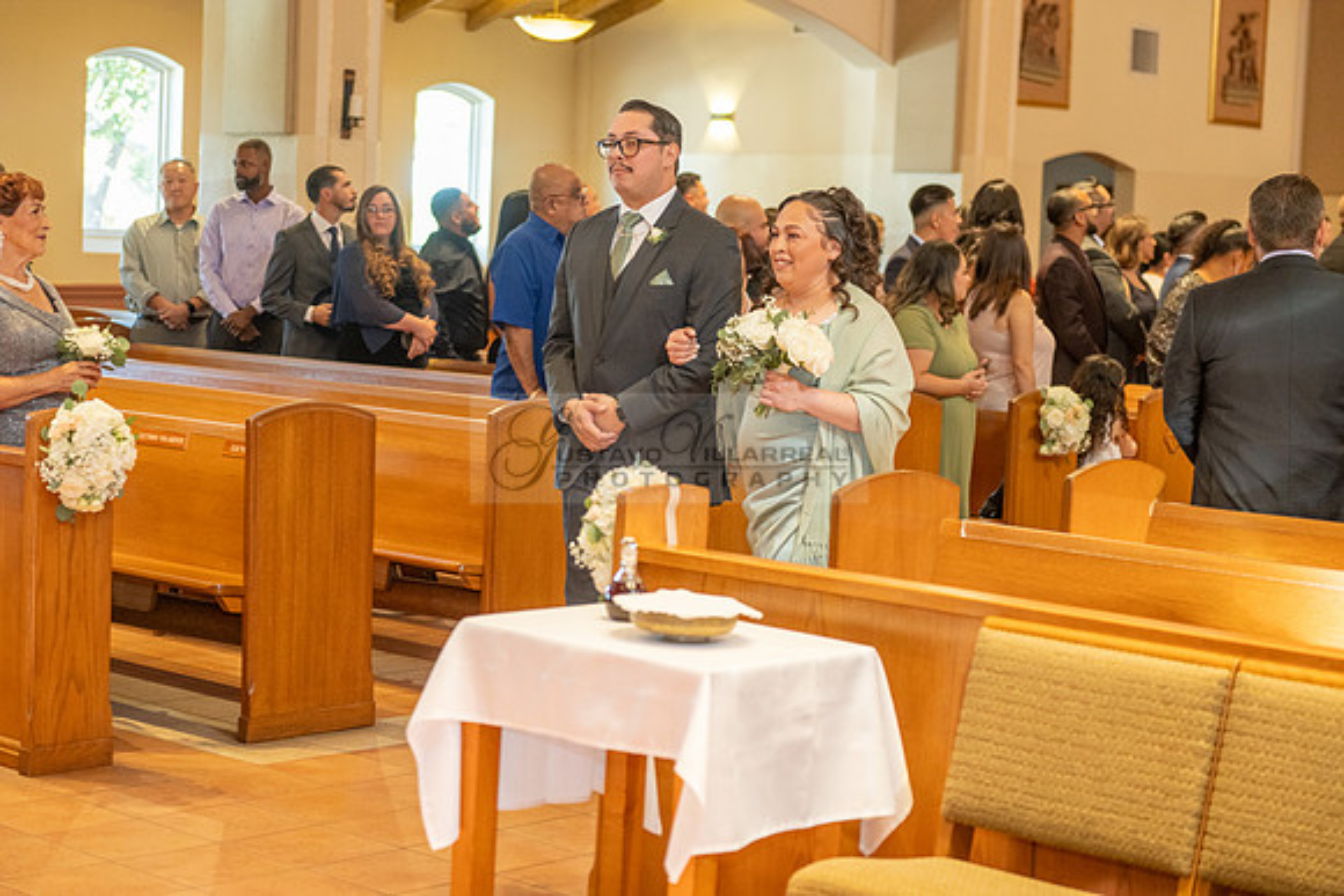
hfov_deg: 28.8
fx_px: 2614
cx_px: 672
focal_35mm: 70
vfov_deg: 19.5
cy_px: 448
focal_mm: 70
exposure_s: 1/160
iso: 1600
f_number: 2.8
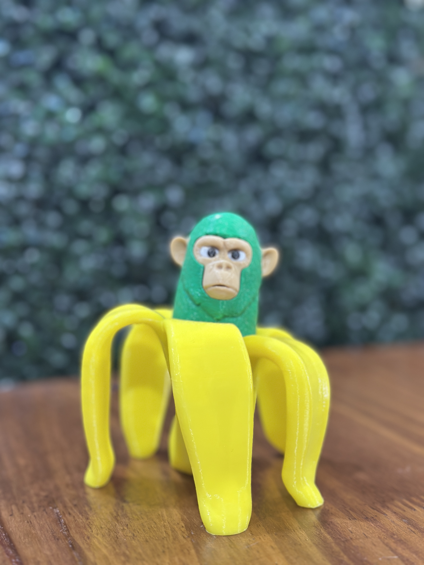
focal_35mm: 48
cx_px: 212
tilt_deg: -5.3
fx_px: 784
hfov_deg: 30.3
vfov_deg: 39.7
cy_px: 282
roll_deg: +0.6
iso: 320
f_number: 1.78
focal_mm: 6.86
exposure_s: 1/33
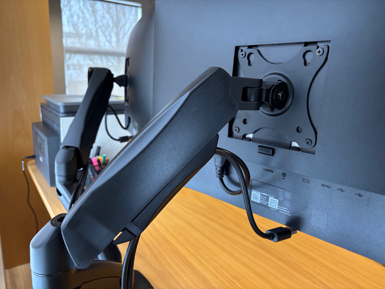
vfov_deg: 53.1
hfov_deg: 67.3
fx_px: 289
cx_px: 192
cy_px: 144
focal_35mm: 26
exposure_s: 1/50
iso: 250
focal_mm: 5.96
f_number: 1.6
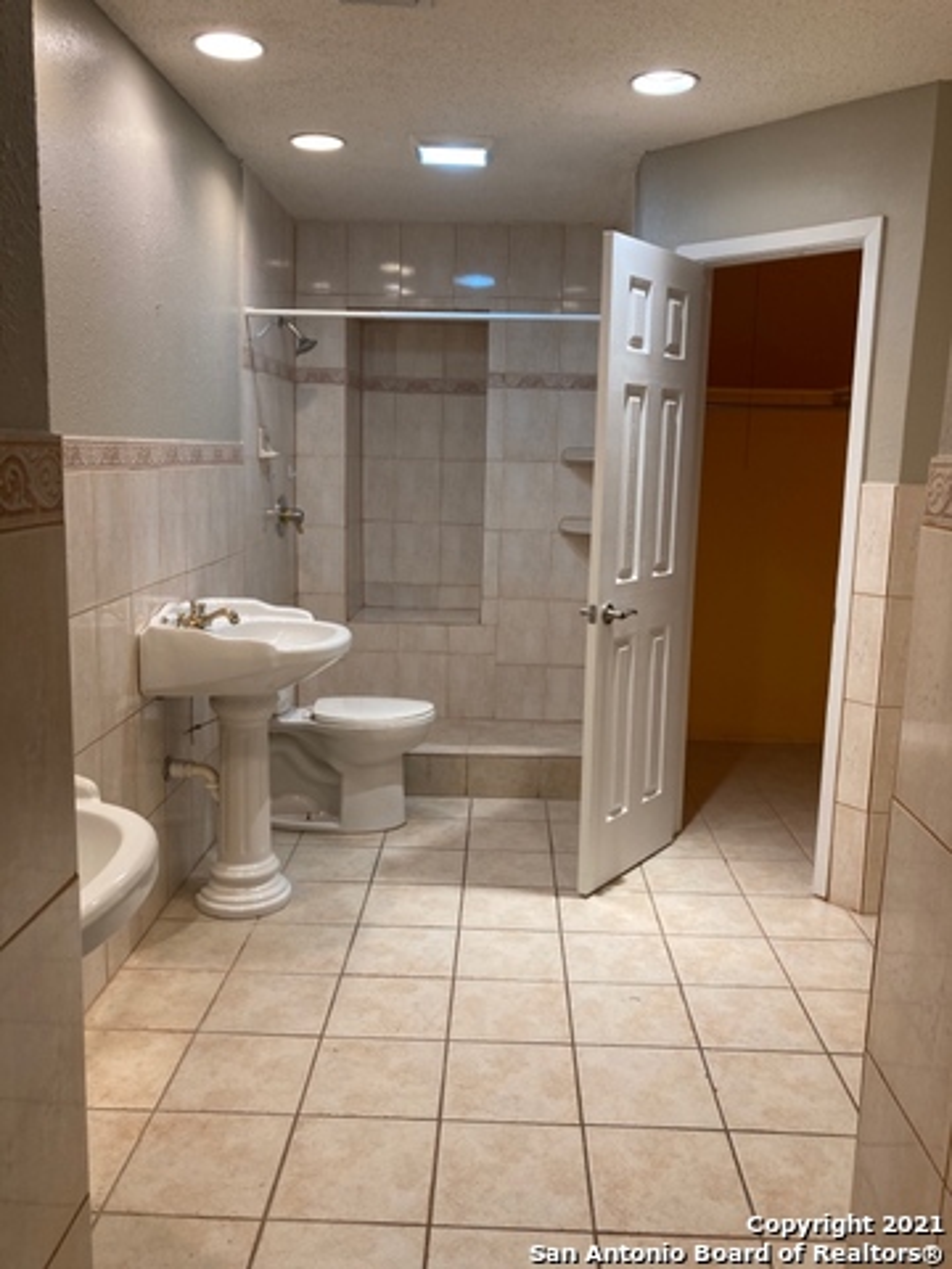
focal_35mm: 28
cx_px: 476
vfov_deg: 63.4
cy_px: 634
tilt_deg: -8.0
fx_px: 1027
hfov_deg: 49.7
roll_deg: -0.4
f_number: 1.8
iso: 64
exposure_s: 1/60
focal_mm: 3.99
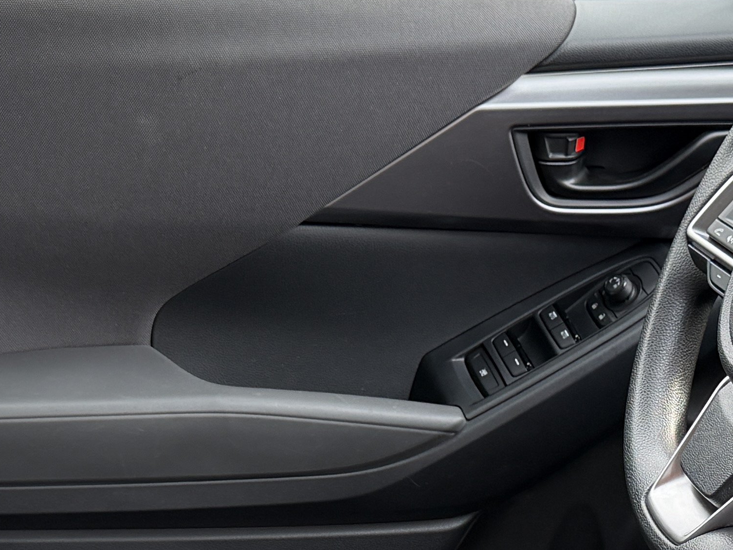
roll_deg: +0.3
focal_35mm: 91
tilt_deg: -29.2
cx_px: 379
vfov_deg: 15.8
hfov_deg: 21.5
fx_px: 1927
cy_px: 595
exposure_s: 1/146
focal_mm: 6.76
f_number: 1.78
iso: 100
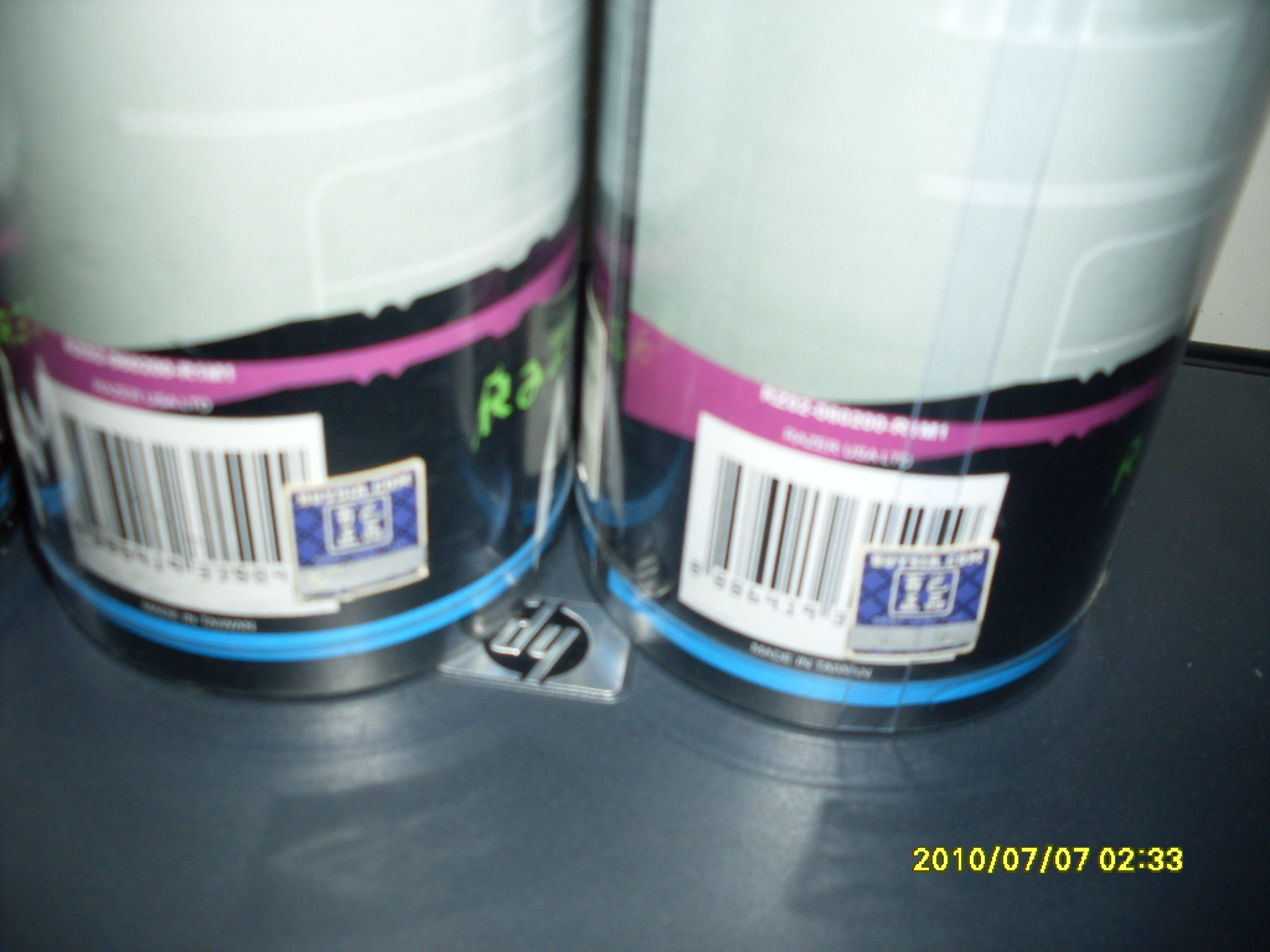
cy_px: 476
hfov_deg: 49.0
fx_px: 1394
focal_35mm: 38
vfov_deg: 37.7
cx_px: 635
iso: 100
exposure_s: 1/45
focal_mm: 6.3
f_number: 2.8
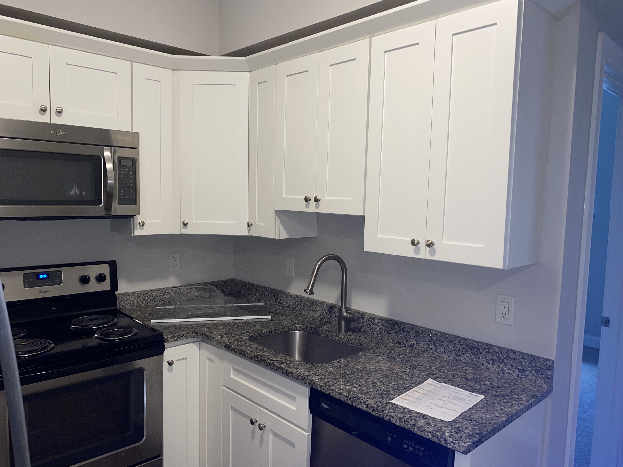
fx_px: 468
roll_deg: -1.1
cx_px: 312
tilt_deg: -5.7
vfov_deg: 53.1
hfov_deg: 67.3
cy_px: 234
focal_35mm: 26
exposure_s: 1/20
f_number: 1.8
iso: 64
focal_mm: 4.25
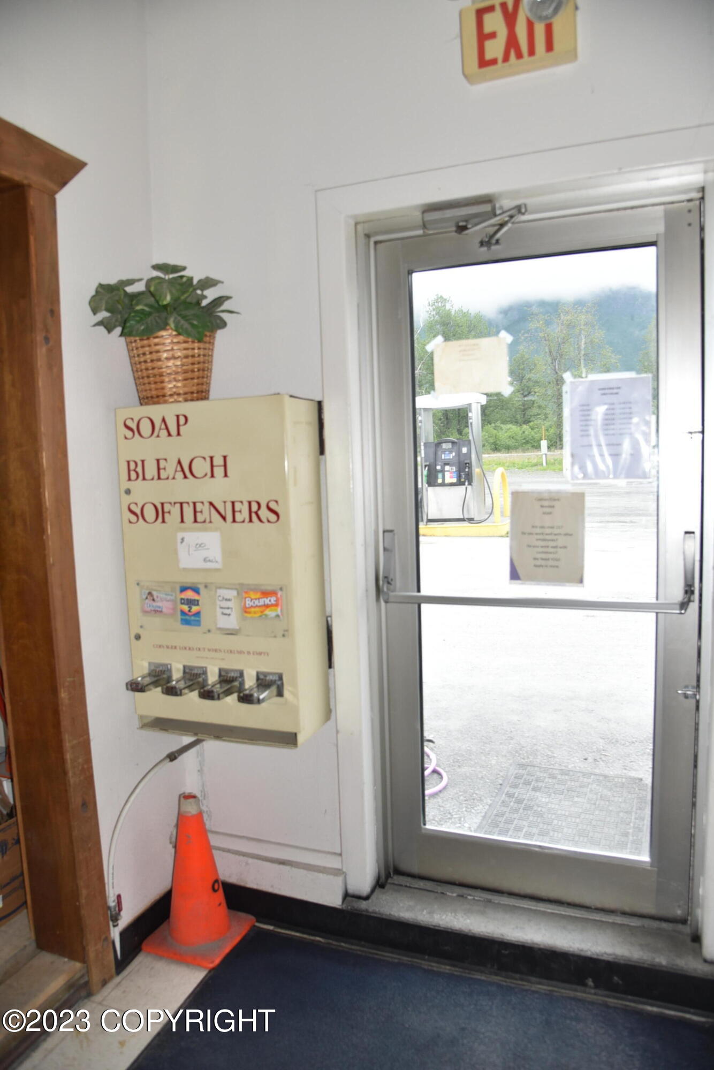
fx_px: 714
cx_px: 357
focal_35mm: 24
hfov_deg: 53.1
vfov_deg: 73.7
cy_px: 535
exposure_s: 1/125
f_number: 5.6
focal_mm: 24
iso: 400
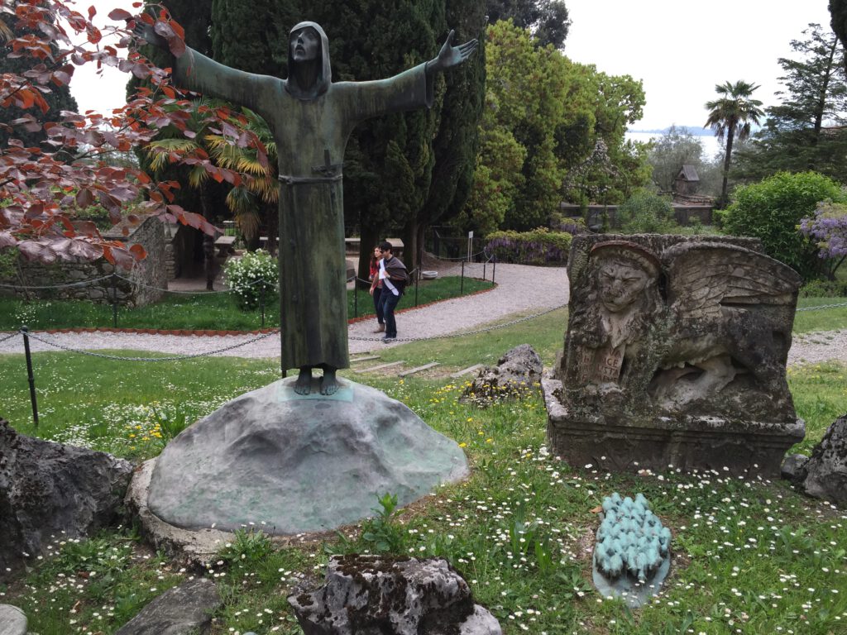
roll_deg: -1.7
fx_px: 710
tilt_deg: -16.2
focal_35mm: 29
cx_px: 424
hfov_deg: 61.7
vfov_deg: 48.2
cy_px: 318
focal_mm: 4.15
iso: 32
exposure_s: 1/628
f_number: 2.2
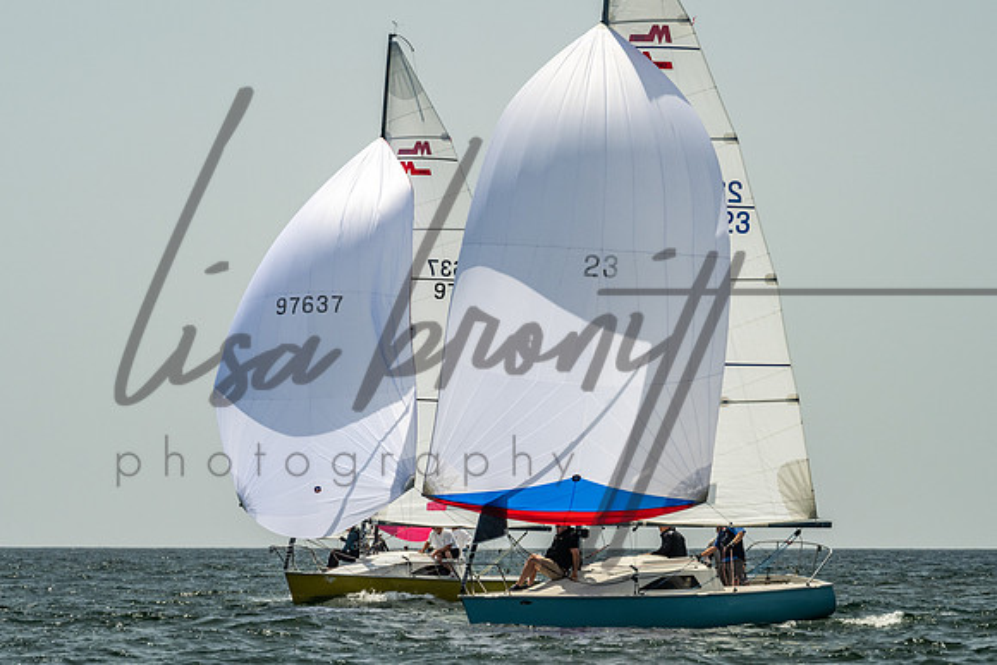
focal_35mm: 181
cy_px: 365
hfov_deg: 11.3
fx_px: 5024
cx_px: 510
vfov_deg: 7.6
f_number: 6.3
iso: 320
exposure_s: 1/1600
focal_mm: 125
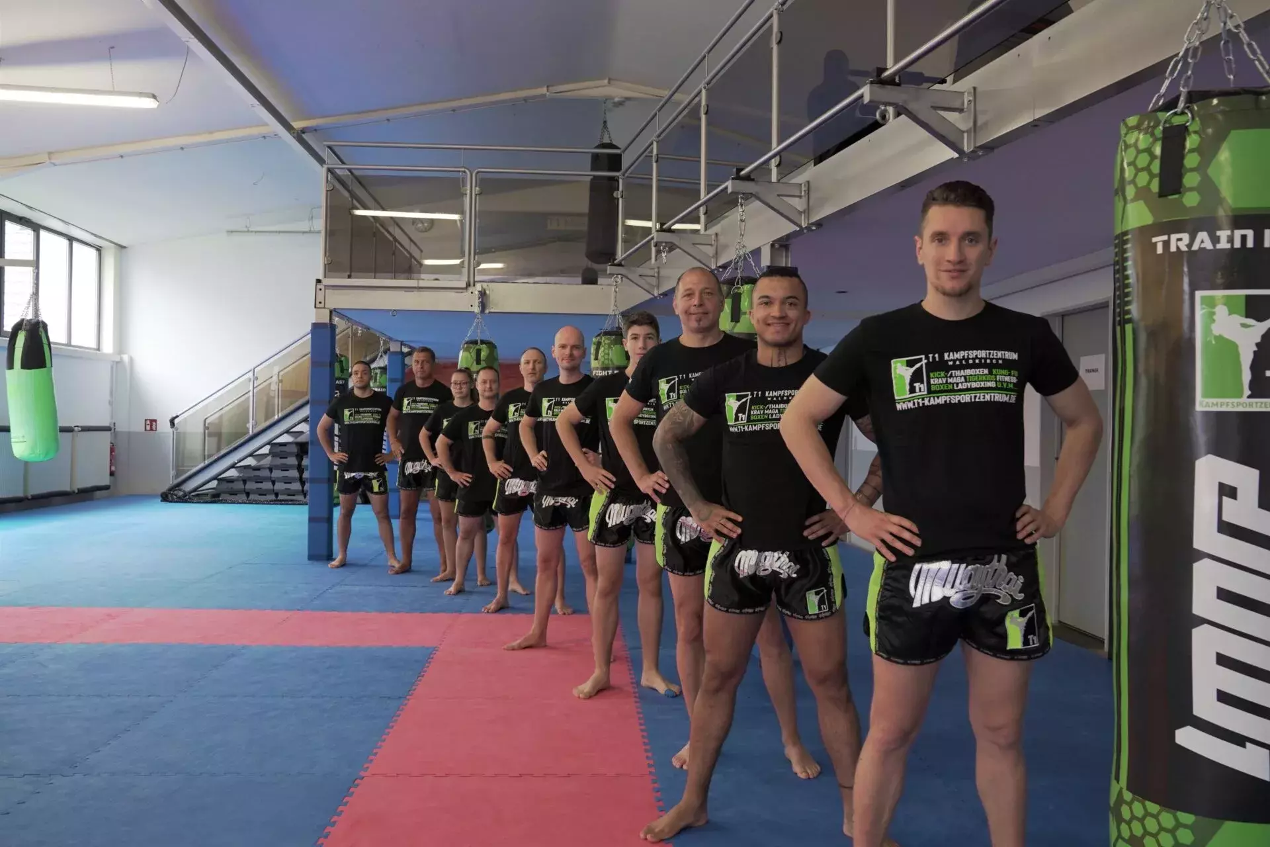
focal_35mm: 29
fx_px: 1023
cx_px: 635
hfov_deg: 63.7
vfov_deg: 45.0
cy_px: 424
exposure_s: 1/25
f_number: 5.6
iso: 800
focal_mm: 29
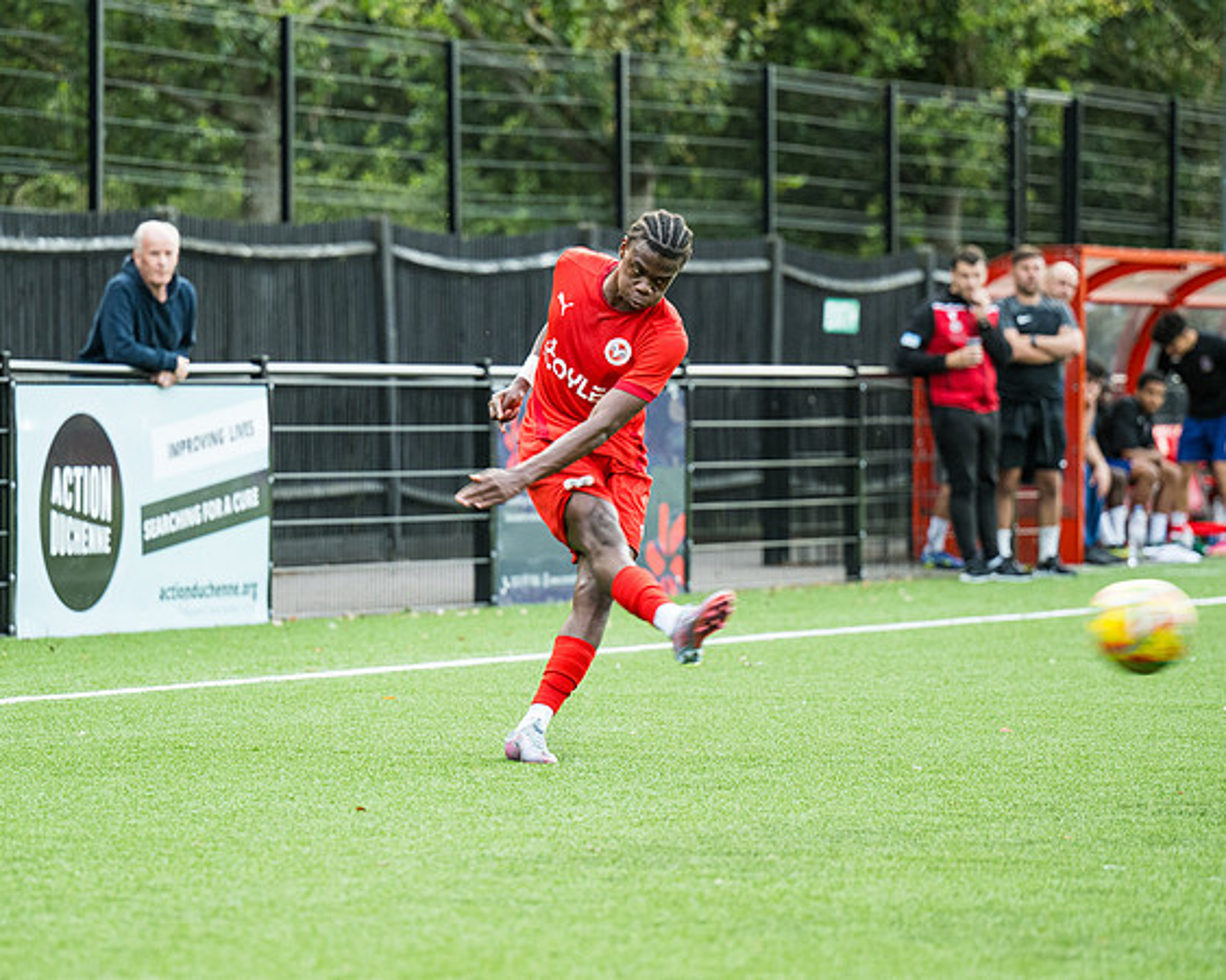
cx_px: 454
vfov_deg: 7.5
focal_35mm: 206
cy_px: 488
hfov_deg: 9.4
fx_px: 7461
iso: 800
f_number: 2.8
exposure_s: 1/400
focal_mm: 125
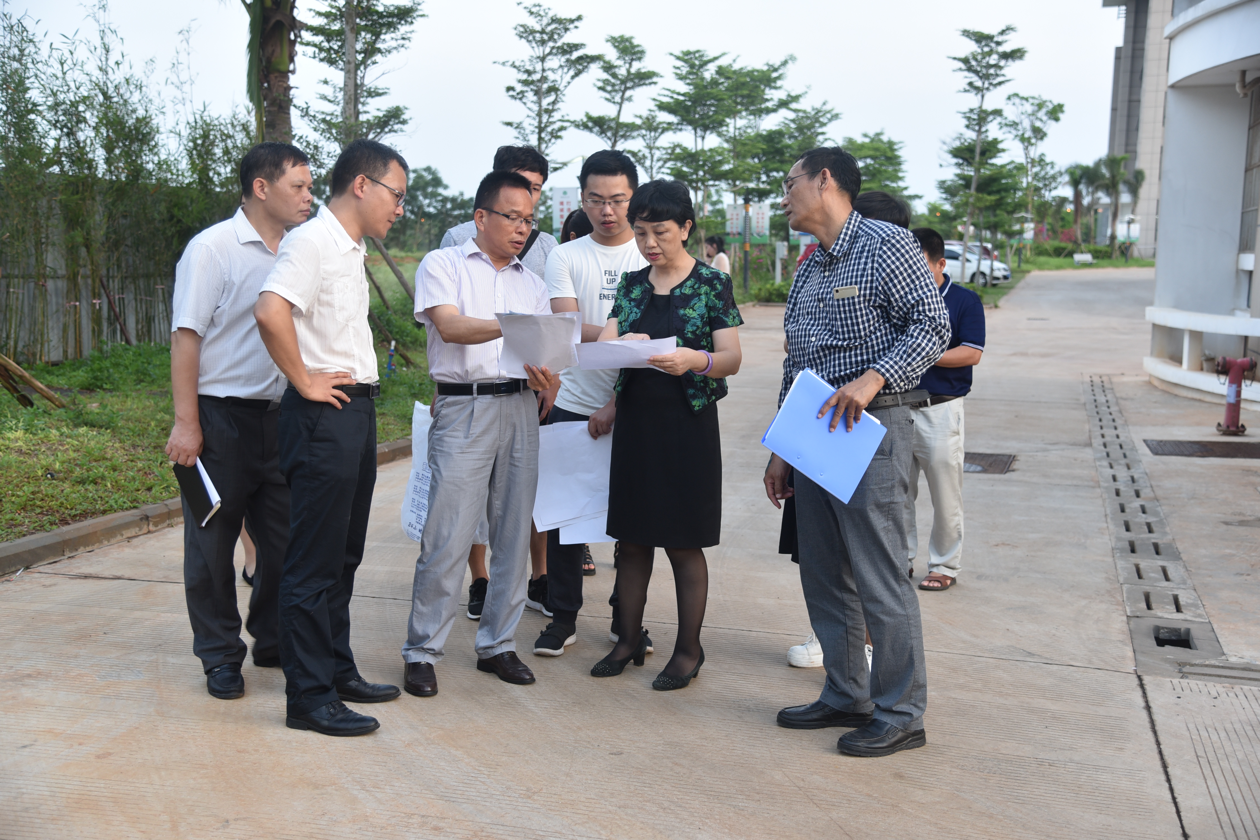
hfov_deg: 44.5
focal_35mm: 44
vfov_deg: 30.5
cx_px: 630
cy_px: 420
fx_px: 1540
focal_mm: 44
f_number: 4
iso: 450
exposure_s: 1/60
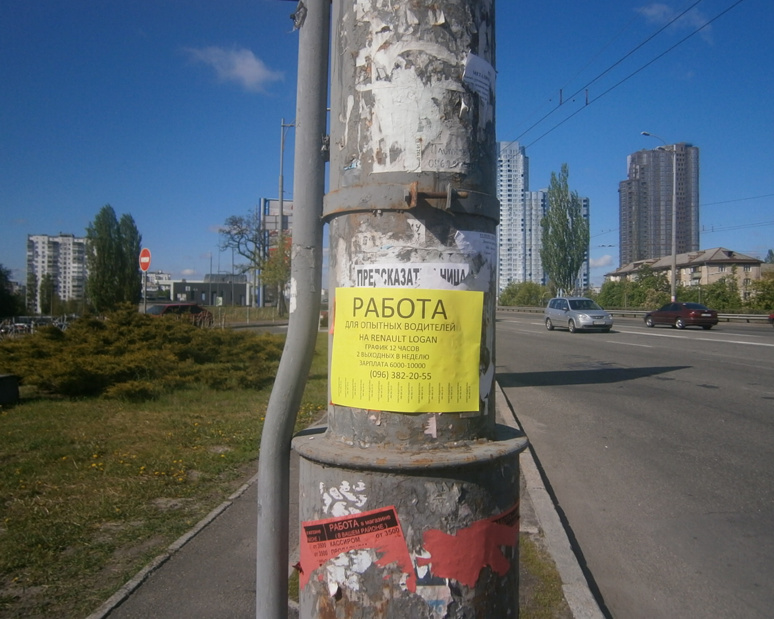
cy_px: 303
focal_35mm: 28
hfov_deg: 62.1
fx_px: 641
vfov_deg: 51.5
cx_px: 414
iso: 80
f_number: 8
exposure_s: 1/320
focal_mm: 4.7
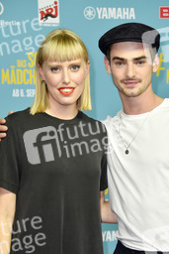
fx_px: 1097
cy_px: 190
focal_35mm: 156
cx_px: 103
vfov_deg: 13.1
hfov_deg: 8.8
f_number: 5.6
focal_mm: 100
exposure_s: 1/160
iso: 640
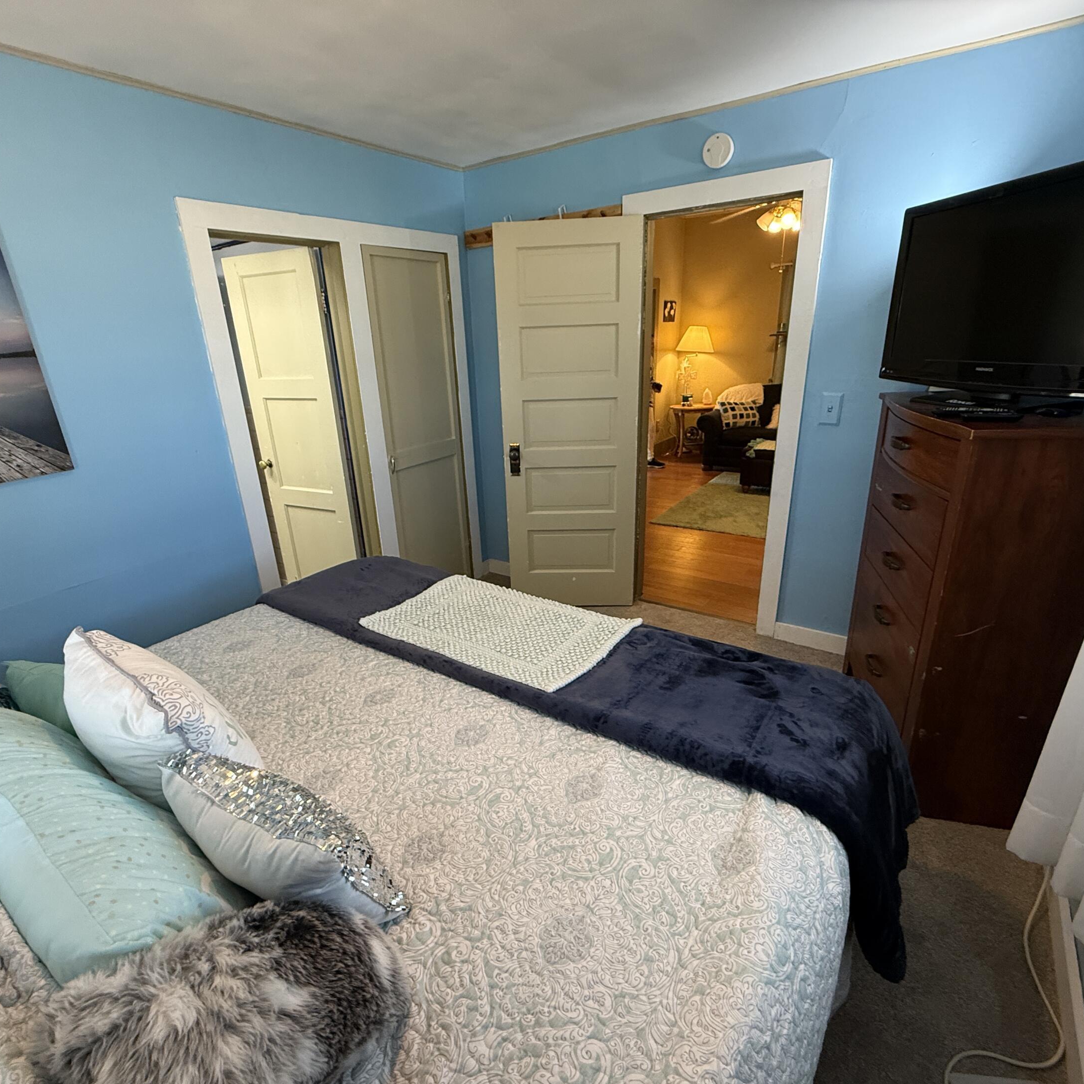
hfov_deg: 84.0
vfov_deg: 83.9
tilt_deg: -19.5
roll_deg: +2.3
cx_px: 532
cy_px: 556
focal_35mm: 17
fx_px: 602
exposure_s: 1/60
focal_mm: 2.22
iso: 320
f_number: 2.2
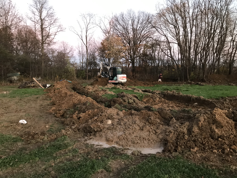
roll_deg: -2.0
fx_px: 192
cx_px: 118
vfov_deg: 49.7
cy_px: 89
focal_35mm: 28
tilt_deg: -3.9
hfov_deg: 63.4
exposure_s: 1/15
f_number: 1.8
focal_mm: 3.99
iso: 50
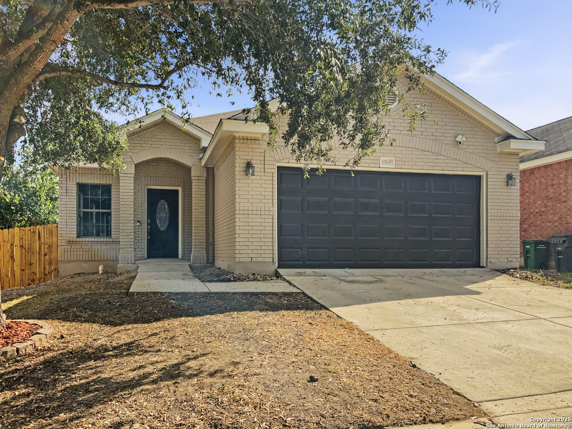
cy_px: 214
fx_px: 479
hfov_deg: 61.7
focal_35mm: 29
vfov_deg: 48.2
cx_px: 286
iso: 16
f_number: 1.8
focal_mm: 3
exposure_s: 1/1786
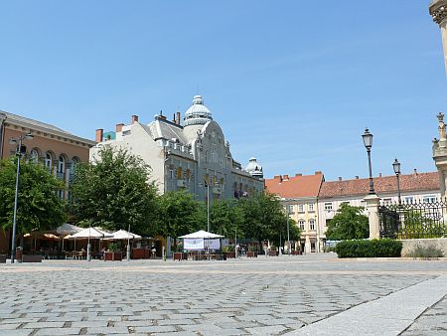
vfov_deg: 40.7
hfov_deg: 52.6
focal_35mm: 35
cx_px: 224
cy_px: 168
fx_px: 452
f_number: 6.3
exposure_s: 1/500
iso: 100
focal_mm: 7.4
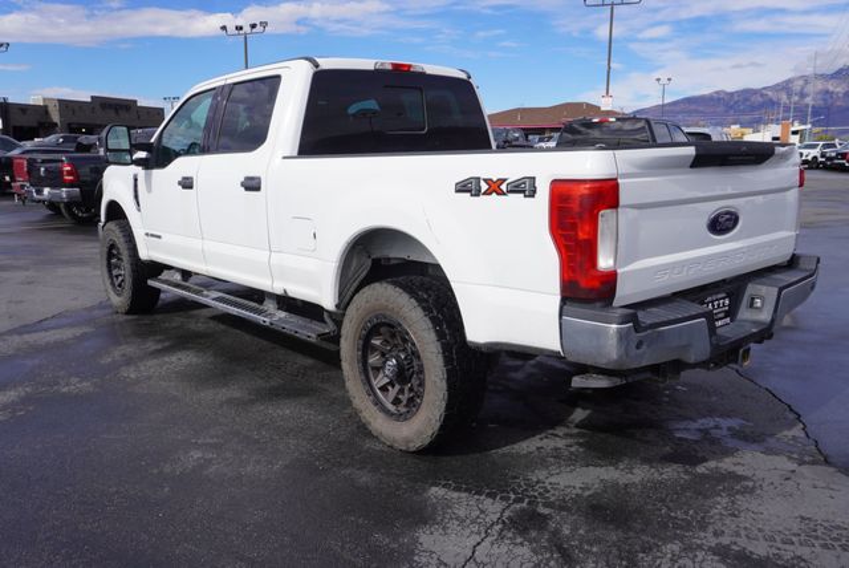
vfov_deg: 43.7
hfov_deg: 61.9
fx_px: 708
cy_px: 284
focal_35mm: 30
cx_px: 424
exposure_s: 1/320
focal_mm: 20
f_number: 8
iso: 100
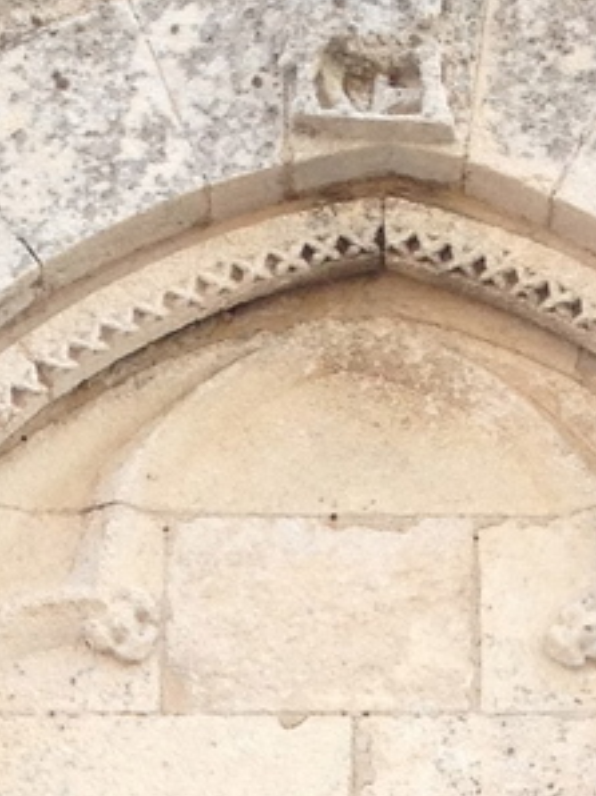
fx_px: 4322
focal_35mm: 188
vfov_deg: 10.0
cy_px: 1394
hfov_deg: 7.9
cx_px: 358
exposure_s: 1/219
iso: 64
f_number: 2.4
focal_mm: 4.28
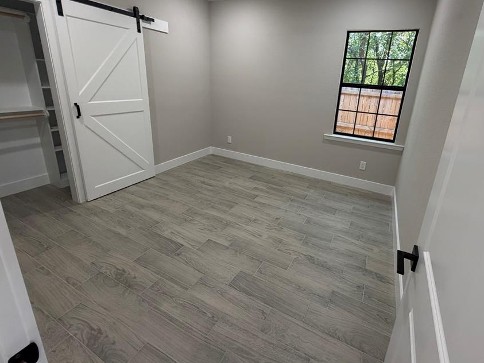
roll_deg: -4.2
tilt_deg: -17.1
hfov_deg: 90.5
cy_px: 148
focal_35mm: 17
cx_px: 275
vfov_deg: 74.0
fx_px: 238
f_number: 2.2
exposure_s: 1/120
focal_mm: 2.22
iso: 250
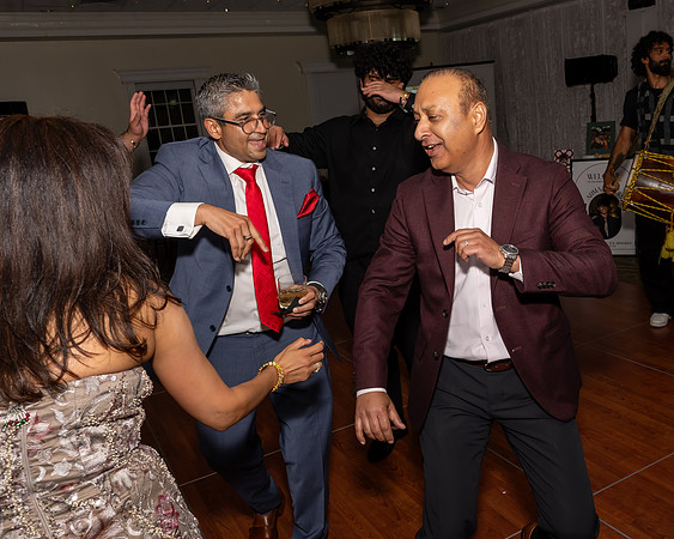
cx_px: 452
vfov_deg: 46.4
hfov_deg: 55.3
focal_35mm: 31
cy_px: 245
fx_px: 627
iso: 640
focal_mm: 17
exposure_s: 1/250
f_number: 8
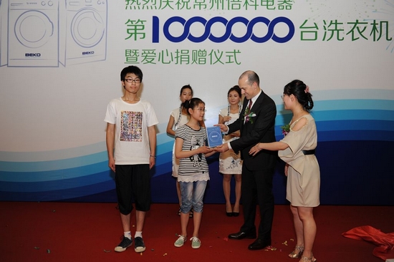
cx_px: 197
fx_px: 317
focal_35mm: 29
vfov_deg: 44.9
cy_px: 131
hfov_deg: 63.7
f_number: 3.2
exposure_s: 1/125
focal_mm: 29
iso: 500
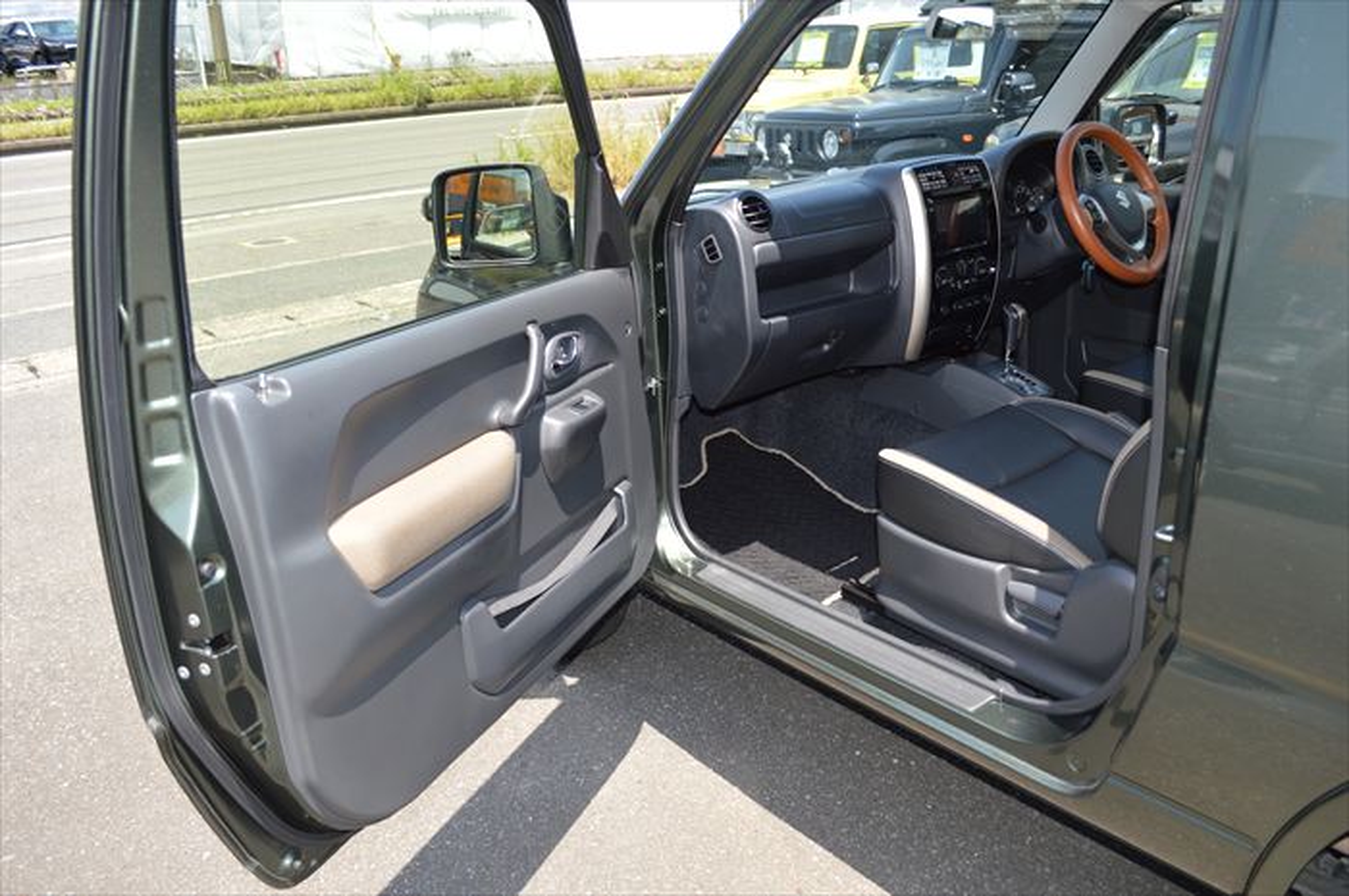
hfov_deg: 67.4
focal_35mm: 27
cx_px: 674
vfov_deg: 47.8
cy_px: 448
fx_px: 1011
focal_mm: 18
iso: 100
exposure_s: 1/200
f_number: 4
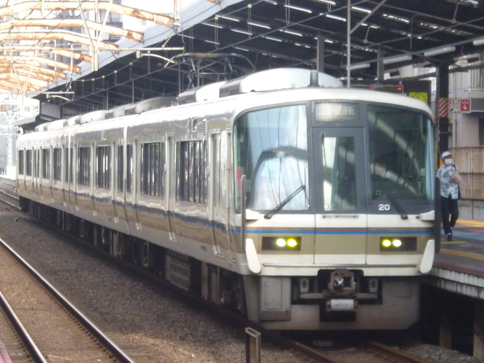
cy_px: 182
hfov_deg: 10.5
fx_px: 2643
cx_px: 242
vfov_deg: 7.9
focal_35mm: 189
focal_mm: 20
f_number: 6.5
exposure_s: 1/125
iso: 320
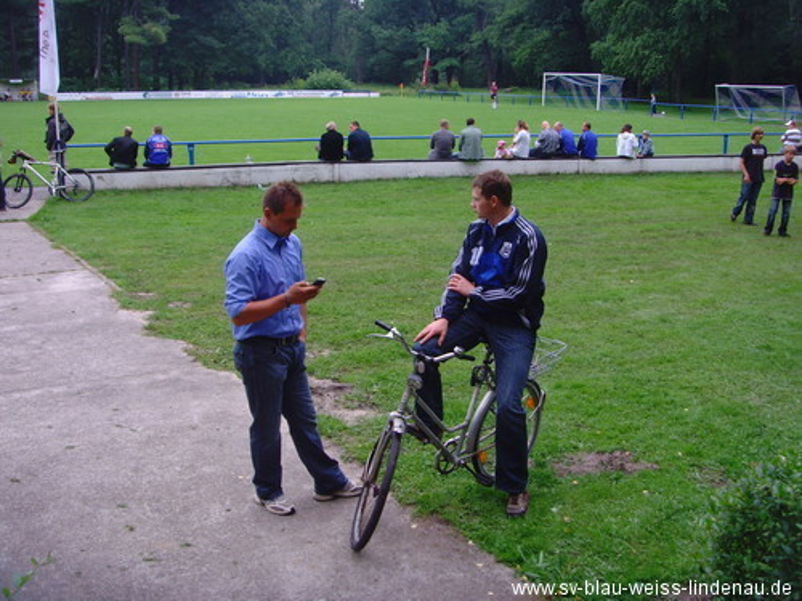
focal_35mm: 39
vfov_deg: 36.8
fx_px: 904
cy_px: 300
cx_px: 401
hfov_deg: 47.9
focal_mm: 6.6
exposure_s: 1/45
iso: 160
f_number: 3.5
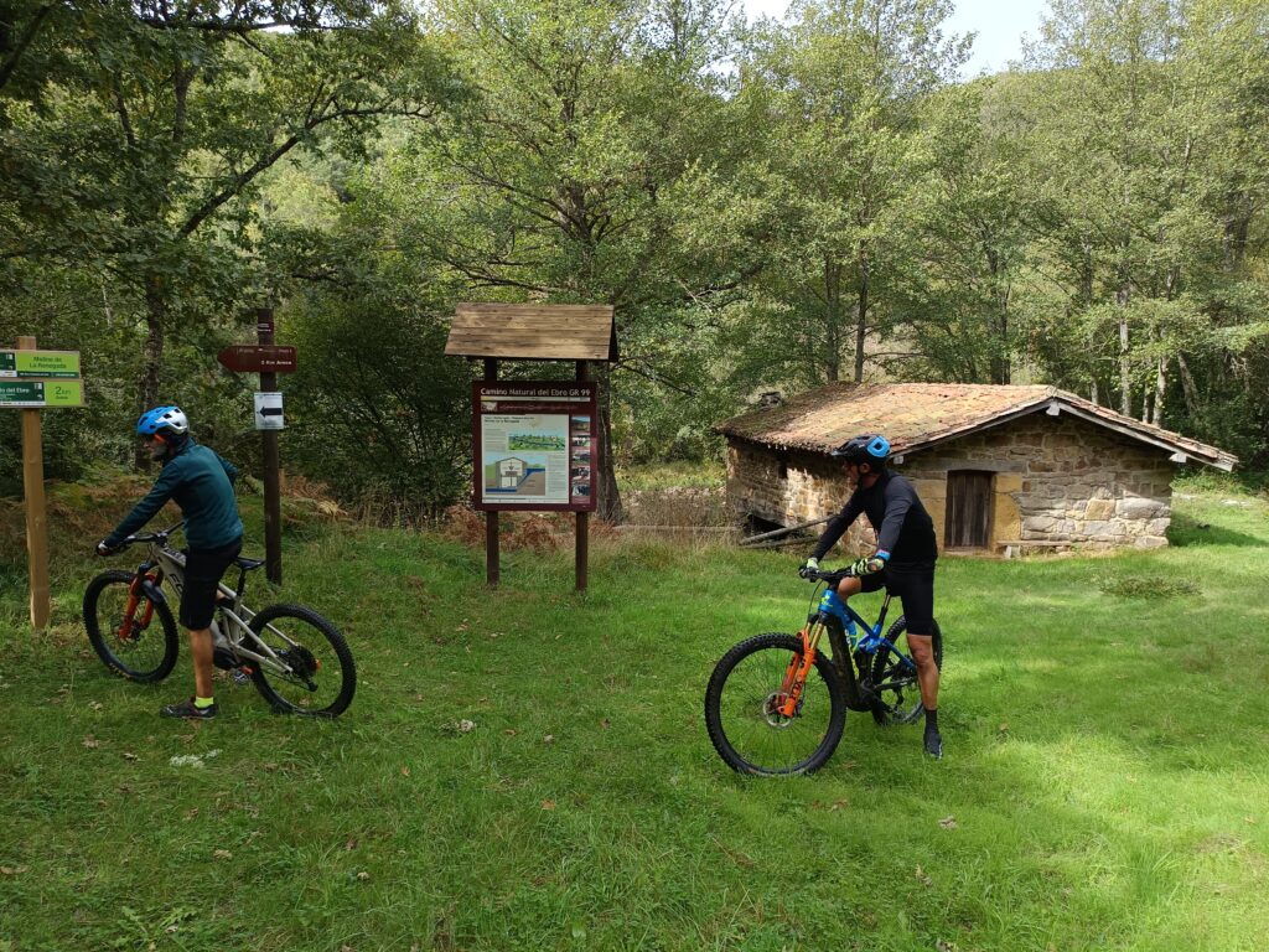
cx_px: 634
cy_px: 476
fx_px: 880
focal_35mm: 24
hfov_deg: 71.6
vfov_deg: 56.8
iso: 50
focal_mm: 5.31
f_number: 1.7
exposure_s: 1/146
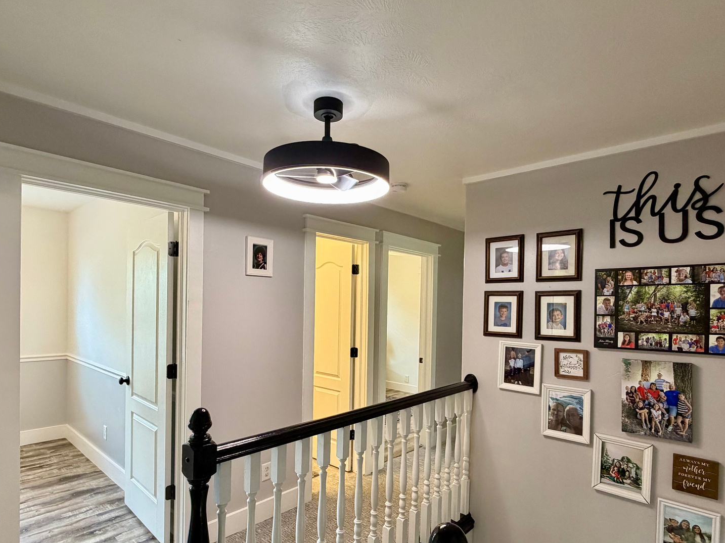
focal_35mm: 20
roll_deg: -0.4
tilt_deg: -0.4
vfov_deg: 65.6
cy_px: 313
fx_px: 419
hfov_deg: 81.7
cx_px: 356
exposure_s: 1/120
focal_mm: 2.22
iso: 320
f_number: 2.2
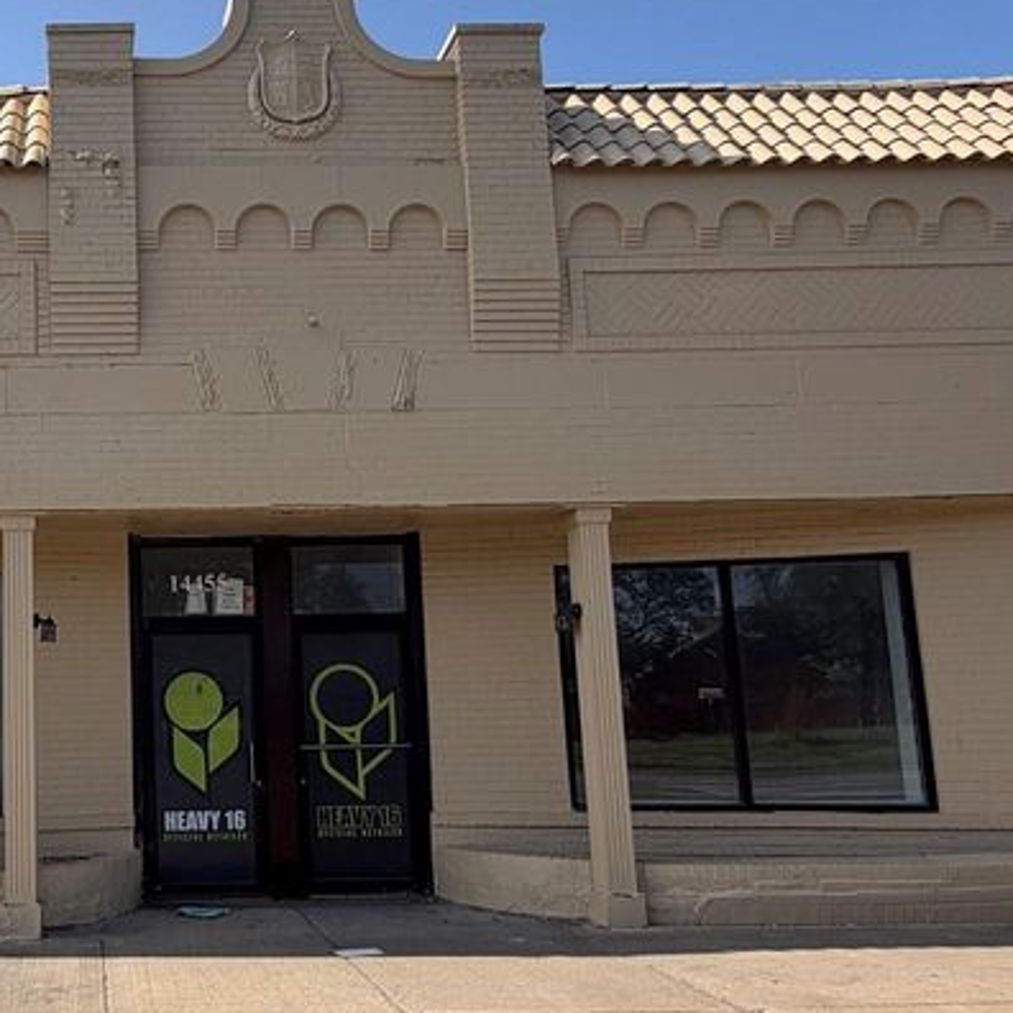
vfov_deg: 50.9
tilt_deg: +8.2
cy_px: 576
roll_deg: +2.5
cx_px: 100
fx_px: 1059
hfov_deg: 46.1
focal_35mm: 32
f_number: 2.2
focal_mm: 2.22
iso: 25
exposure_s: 1/770
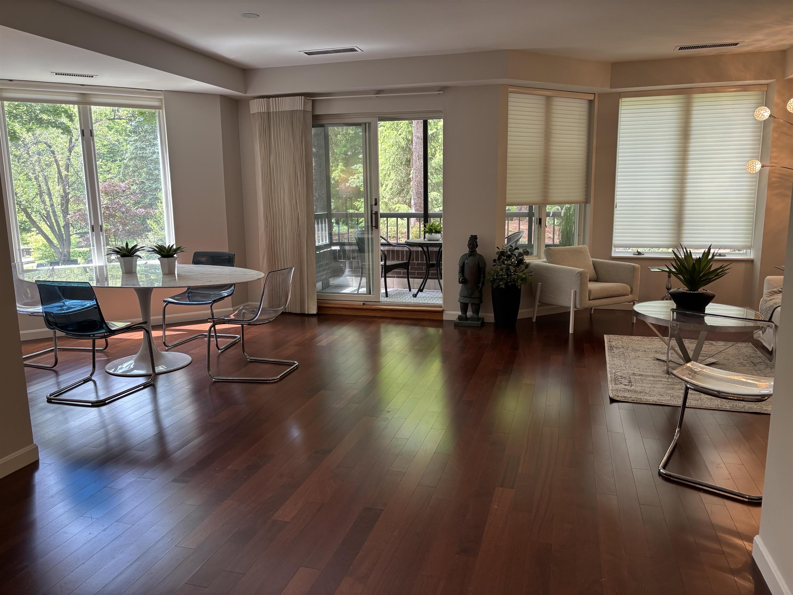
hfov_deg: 67.3
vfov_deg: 53.1
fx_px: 596
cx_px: 396
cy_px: 298
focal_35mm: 26
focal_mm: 5.96
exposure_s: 1/120
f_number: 1.6
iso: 125
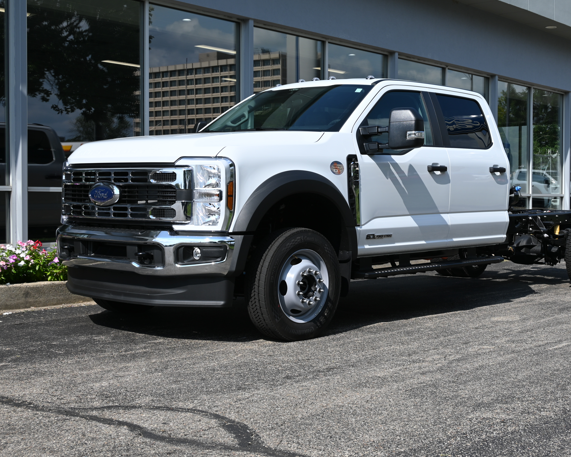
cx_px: 334
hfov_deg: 36.0
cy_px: 228
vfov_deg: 29.2
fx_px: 876
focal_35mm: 52
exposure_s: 1/400
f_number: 7.1
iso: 100
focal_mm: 30.5
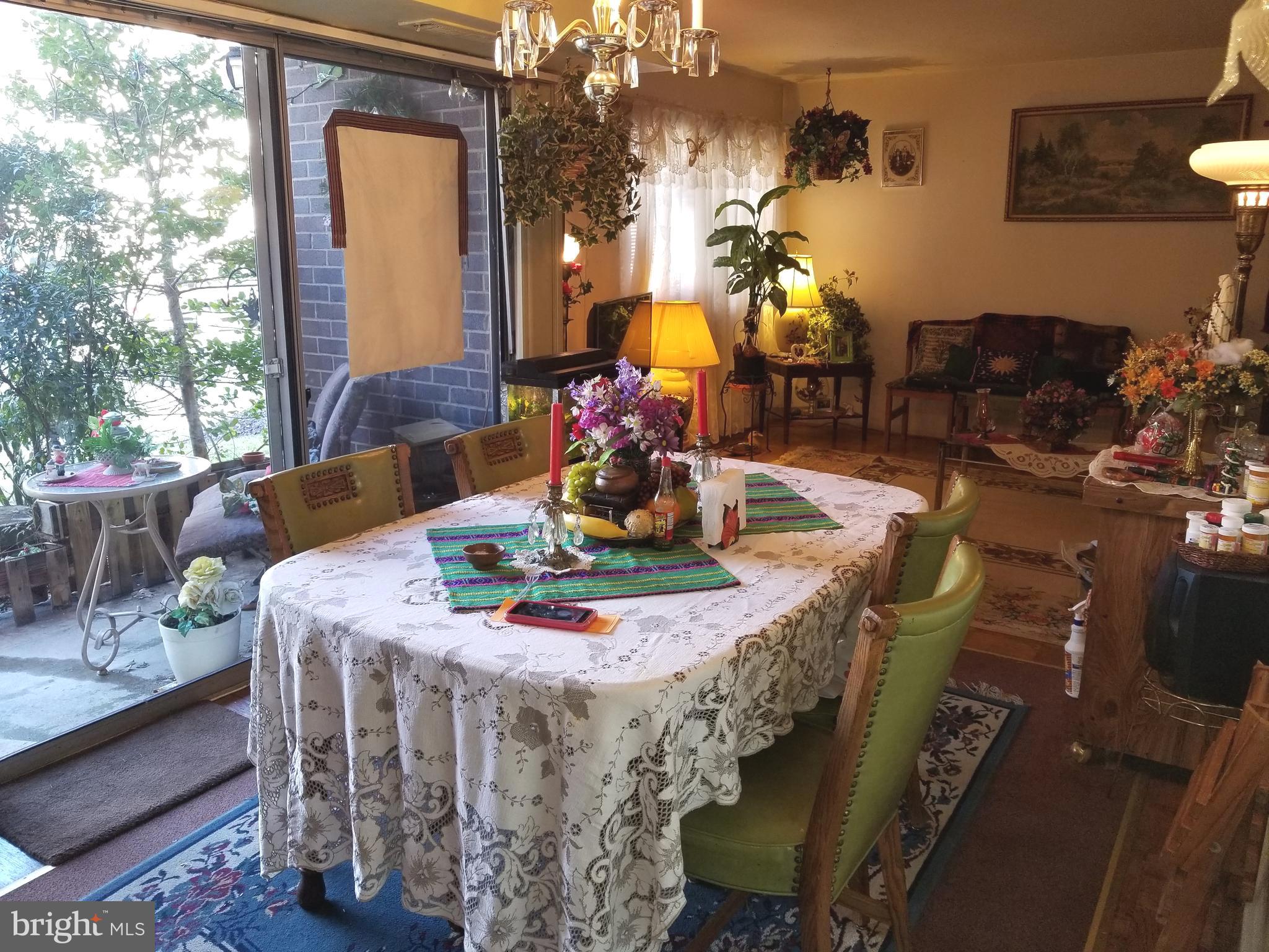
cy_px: 476
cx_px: 634
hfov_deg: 67.3
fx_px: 953
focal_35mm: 26
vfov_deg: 53.1
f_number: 1.7
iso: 125
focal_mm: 4.25
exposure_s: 1/60
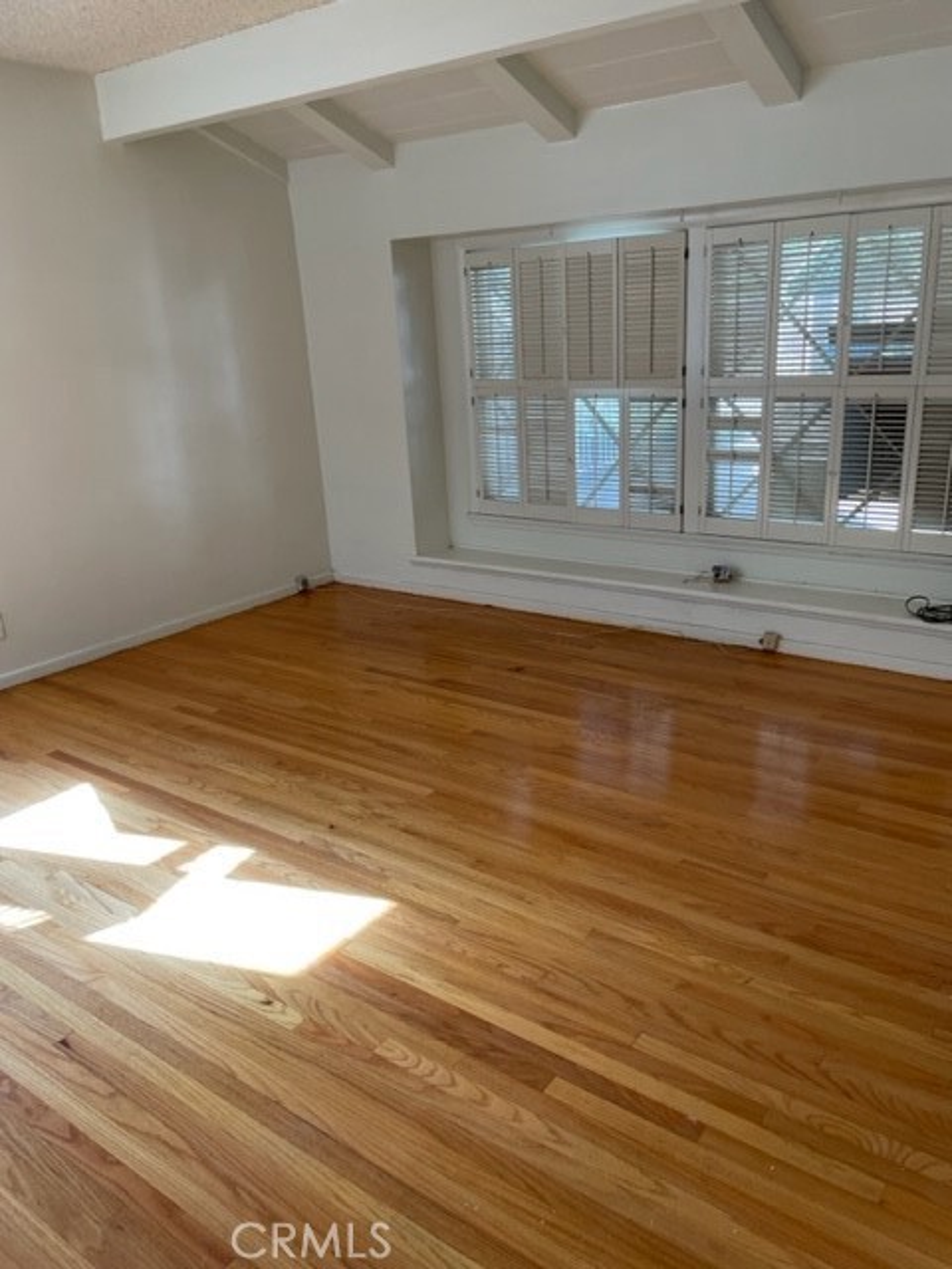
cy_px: 634
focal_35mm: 26
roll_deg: +4.3
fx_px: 953
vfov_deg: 67.3
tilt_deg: -18.2
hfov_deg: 53.1
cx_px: 476
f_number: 1.6
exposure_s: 1/121
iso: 100
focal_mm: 4.2
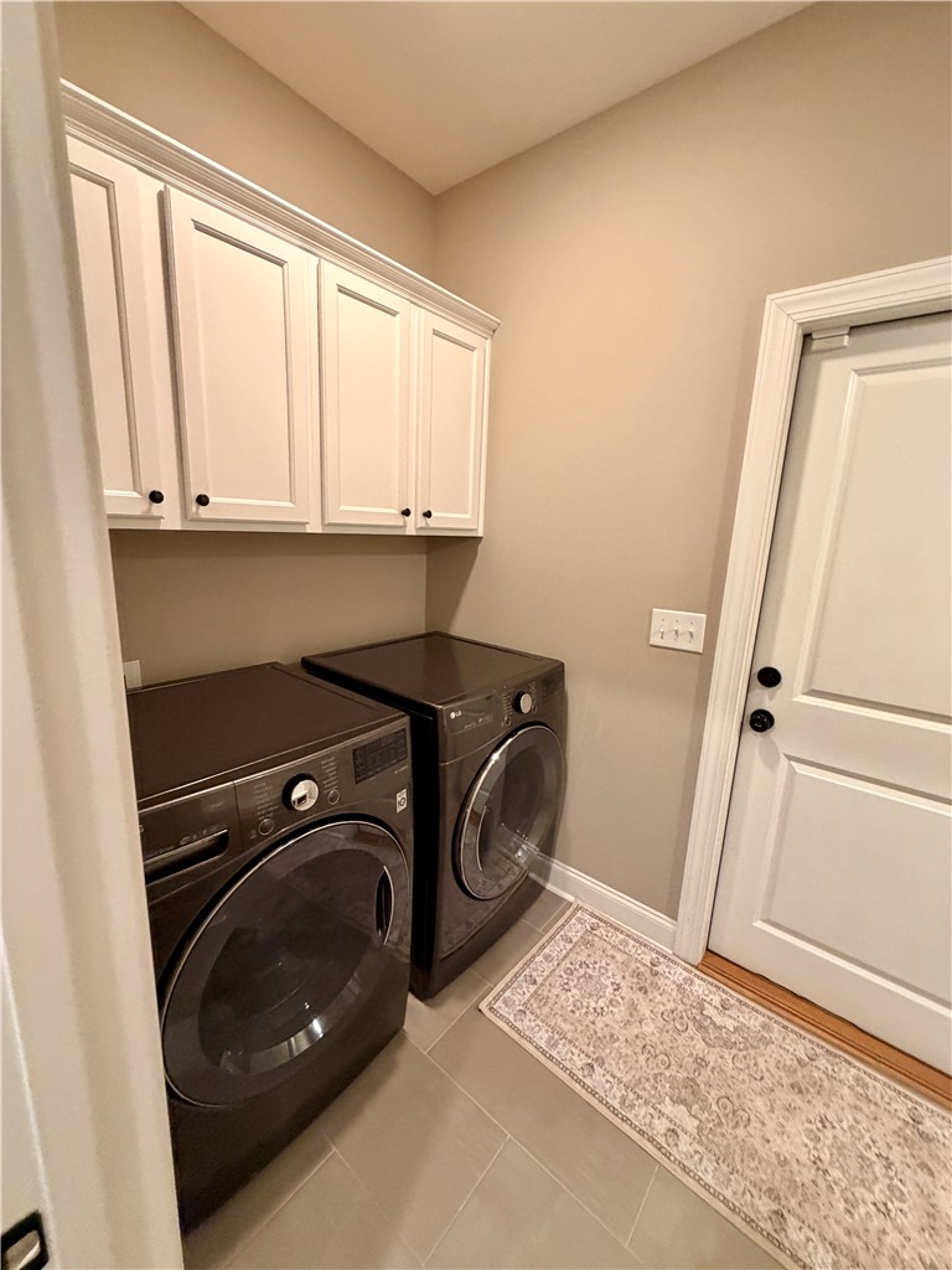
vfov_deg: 102.1
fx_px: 513
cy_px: 635
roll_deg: -3.6
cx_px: 476
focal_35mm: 14
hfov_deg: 85.7
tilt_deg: -13.4
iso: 320
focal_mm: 2.22
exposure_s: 1/60
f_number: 2.2
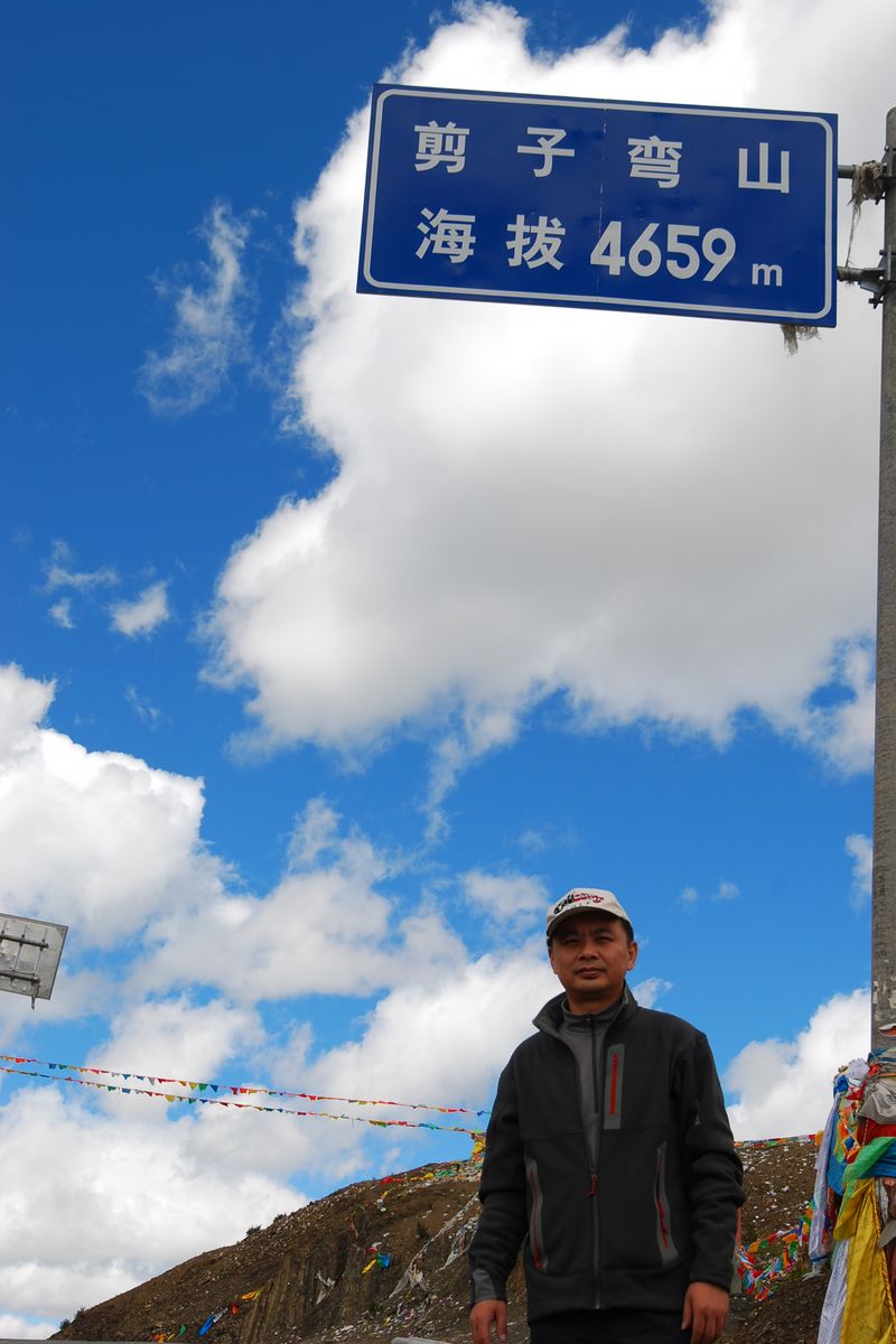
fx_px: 1960
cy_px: 672
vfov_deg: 37.9
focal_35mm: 52
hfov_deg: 25.8
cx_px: 448
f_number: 10
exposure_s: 1/125
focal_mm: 35
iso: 100
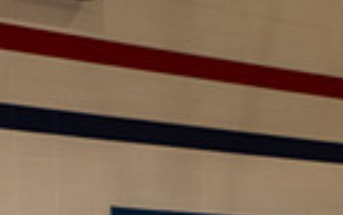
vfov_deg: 7.4
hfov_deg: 12.5
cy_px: 515
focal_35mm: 167
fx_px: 1563
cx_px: 225
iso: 320
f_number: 6.3
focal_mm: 50
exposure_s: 1/250
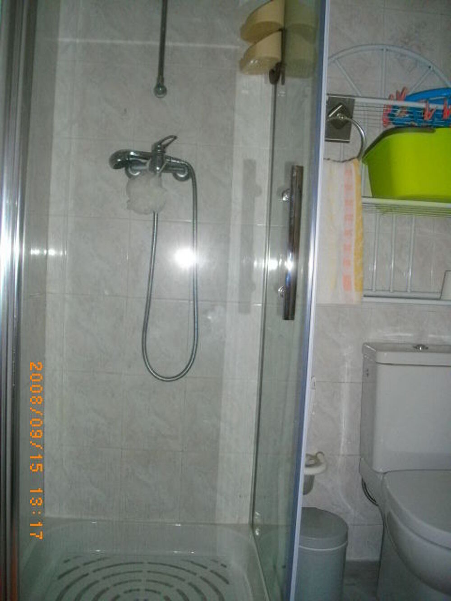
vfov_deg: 56.8
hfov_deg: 44.2
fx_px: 556
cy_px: 300
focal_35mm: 32
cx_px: 226
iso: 200
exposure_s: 1/50
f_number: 2.9
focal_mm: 5.7
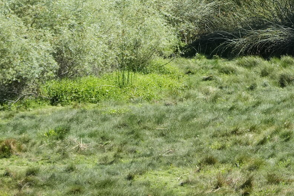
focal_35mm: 275
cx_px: 460
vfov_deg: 5.0
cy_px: 4
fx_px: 2247
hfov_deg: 7.3
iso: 640
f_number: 4.5
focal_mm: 50
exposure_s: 1/1600
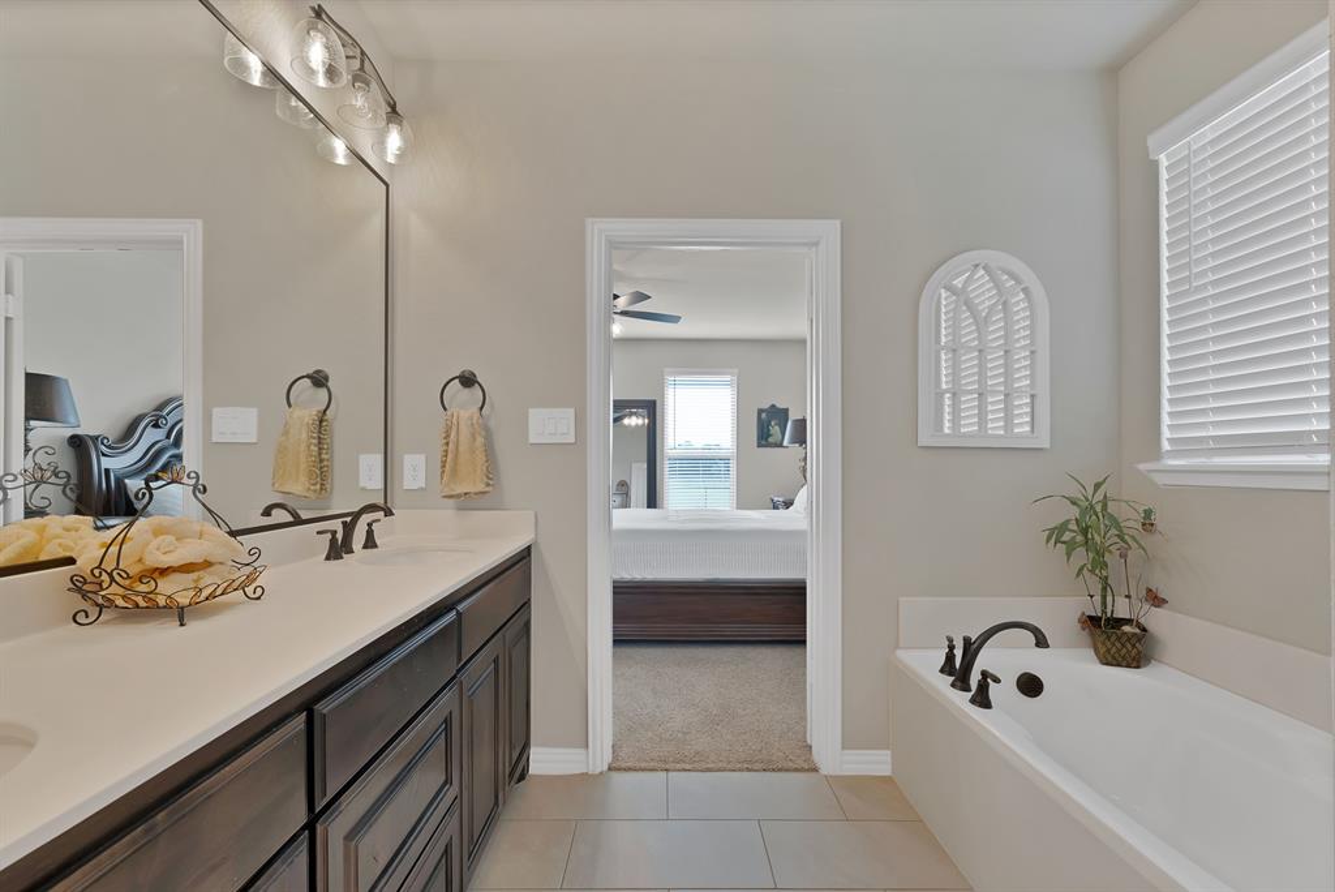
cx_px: 668
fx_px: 519
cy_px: 446
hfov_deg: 104.2
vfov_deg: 81.3
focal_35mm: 14
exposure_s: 1/2
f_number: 9
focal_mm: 14
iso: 250
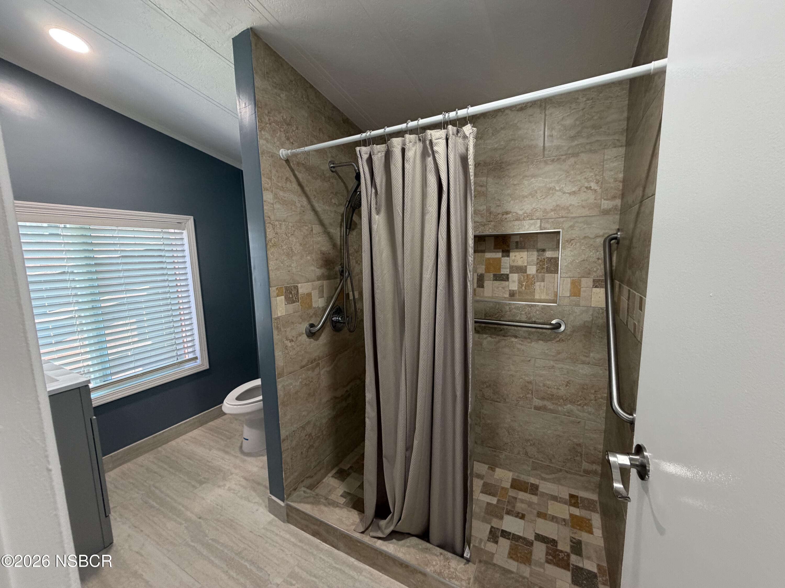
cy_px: 294
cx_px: 392
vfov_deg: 85.7
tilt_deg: -6.9
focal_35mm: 14
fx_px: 317
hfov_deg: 102.1
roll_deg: +1.2
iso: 250
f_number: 2.2
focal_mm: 2.22
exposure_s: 1/60
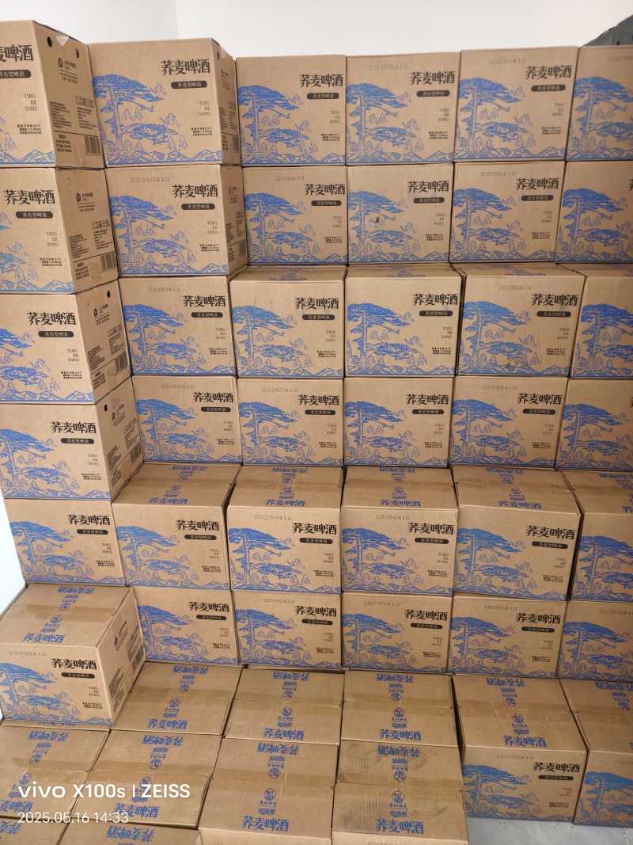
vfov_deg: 73.9
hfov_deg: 58.9
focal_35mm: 23
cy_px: 422
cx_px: 316
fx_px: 561
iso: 585
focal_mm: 5.6
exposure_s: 1/100
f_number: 1.57
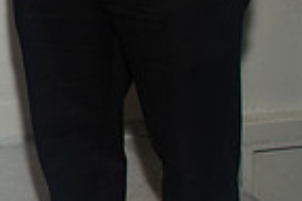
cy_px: -199
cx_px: -222
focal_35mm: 134
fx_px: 1123
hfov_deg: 13.8
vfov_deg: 9.5
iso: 400
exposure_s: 1/60
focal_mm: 22
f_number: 5.6
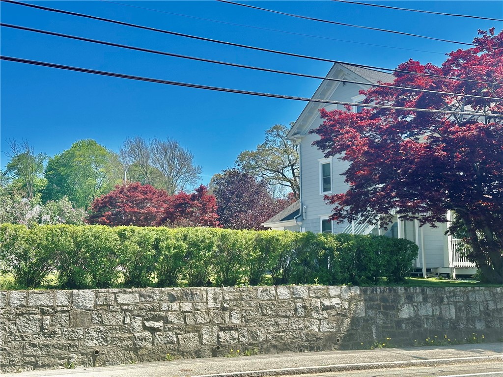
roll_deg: +0.7
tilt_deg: +7.9
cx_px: 252
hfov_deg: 39.7
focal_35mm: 48
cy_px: 188
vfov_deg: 30.3
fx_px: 697
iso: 64
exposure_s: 1/2809
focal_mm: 6.86
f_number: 1.78
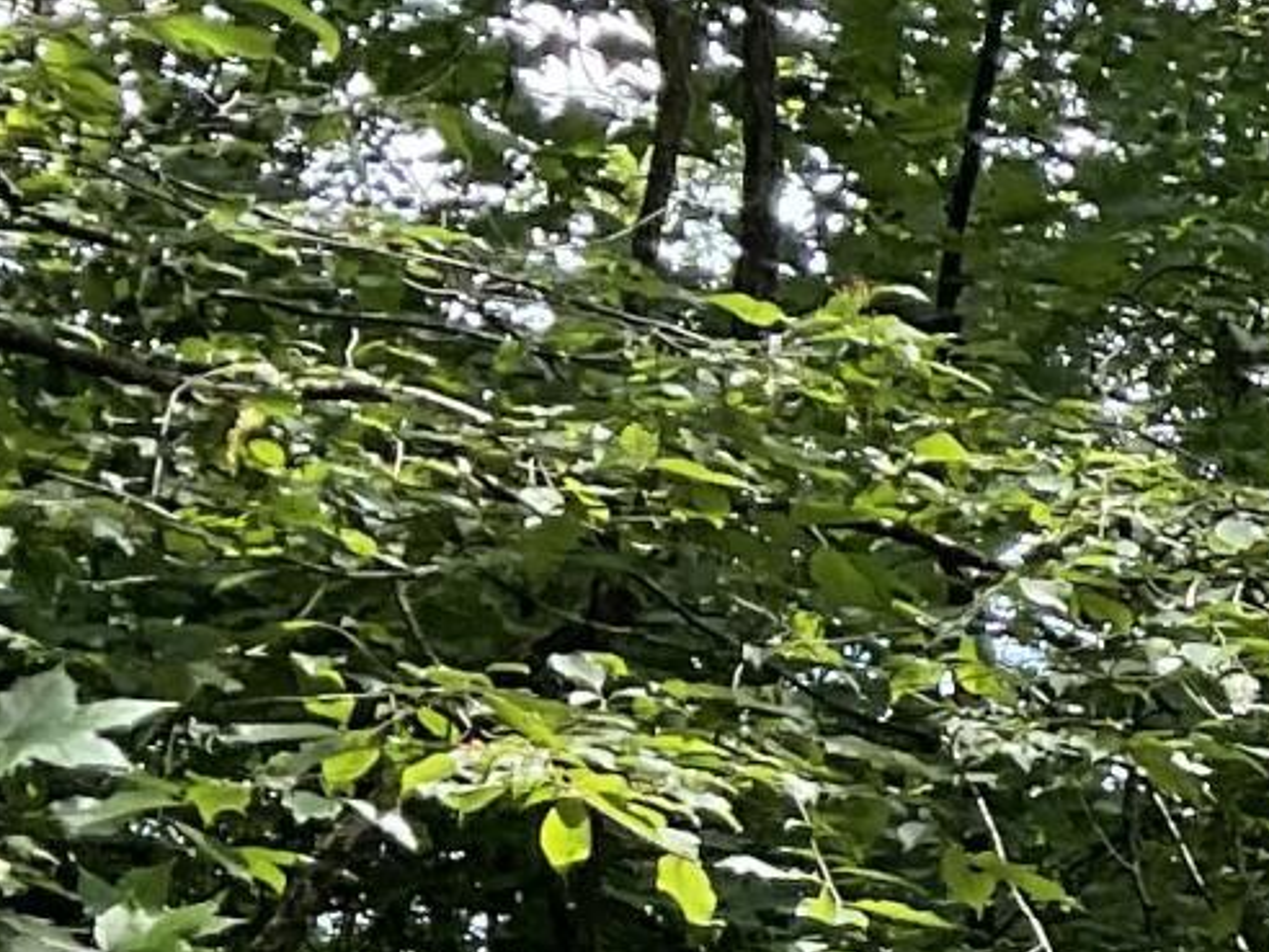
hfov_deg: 9.3
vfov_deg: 8.3
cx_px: 3526
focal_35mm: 177
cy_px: 1225
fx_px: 6489
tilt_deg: -5.1
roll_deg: -2.1
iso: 16
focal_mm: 3
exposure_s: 1/245
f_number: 1.8
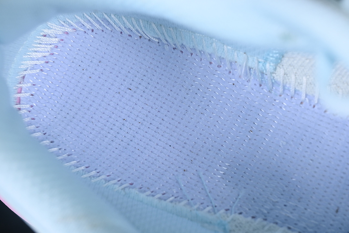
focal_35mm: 75
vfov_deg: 18.2
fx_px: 727
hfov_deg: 27.0
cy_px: 116
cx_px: 174
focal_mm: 50
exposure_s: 1/80
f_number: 7.1
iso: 160
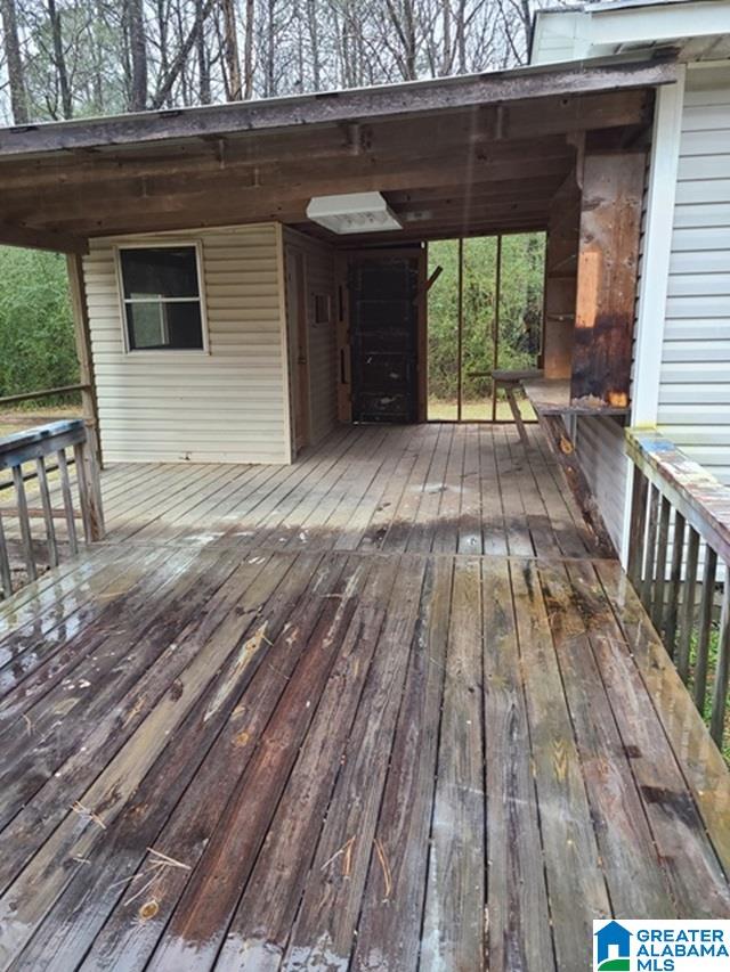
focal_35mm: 26
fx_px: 731
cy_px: 486
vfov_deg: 67.3
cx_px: 365
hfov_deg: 53.1
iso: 250
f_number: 1.8
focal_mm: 5.4
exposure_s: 1/40
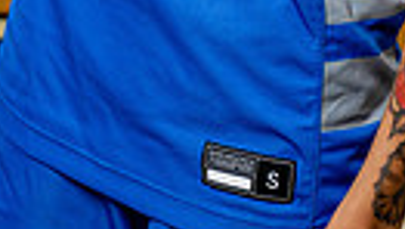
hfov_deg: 9.3
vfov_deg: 5.1
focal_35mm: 230
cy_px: -421
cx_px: 315
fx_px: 2472
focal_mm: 64
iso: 640
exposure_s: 1/250
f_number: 5.6
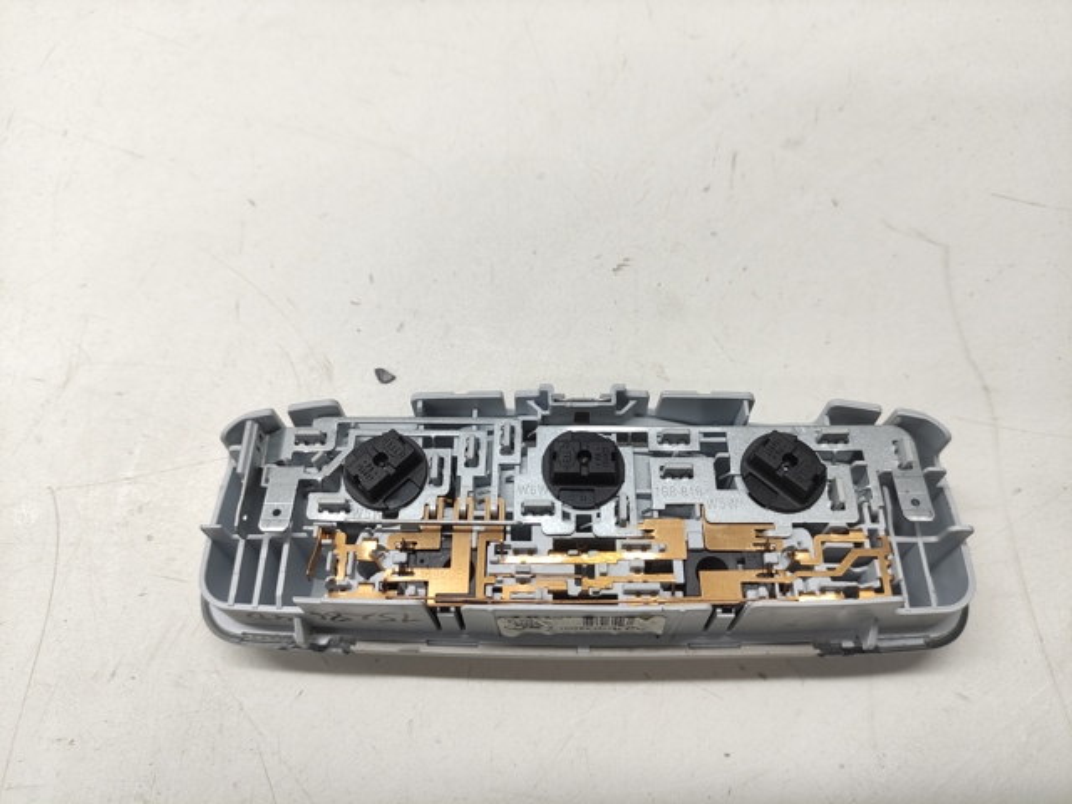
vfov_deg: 54.9
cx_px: 536
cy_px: 402
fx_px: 774
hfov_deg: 69.4
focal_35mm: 25
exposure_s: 1/100
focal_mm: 5.43
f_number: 1.89
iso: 161
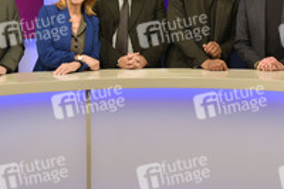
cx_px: 192
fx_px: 552
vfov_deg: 19.4
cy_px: 67
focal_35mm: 70
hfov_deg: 28.6
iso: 2000
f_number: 5.6
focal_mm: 31
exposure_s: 1/200
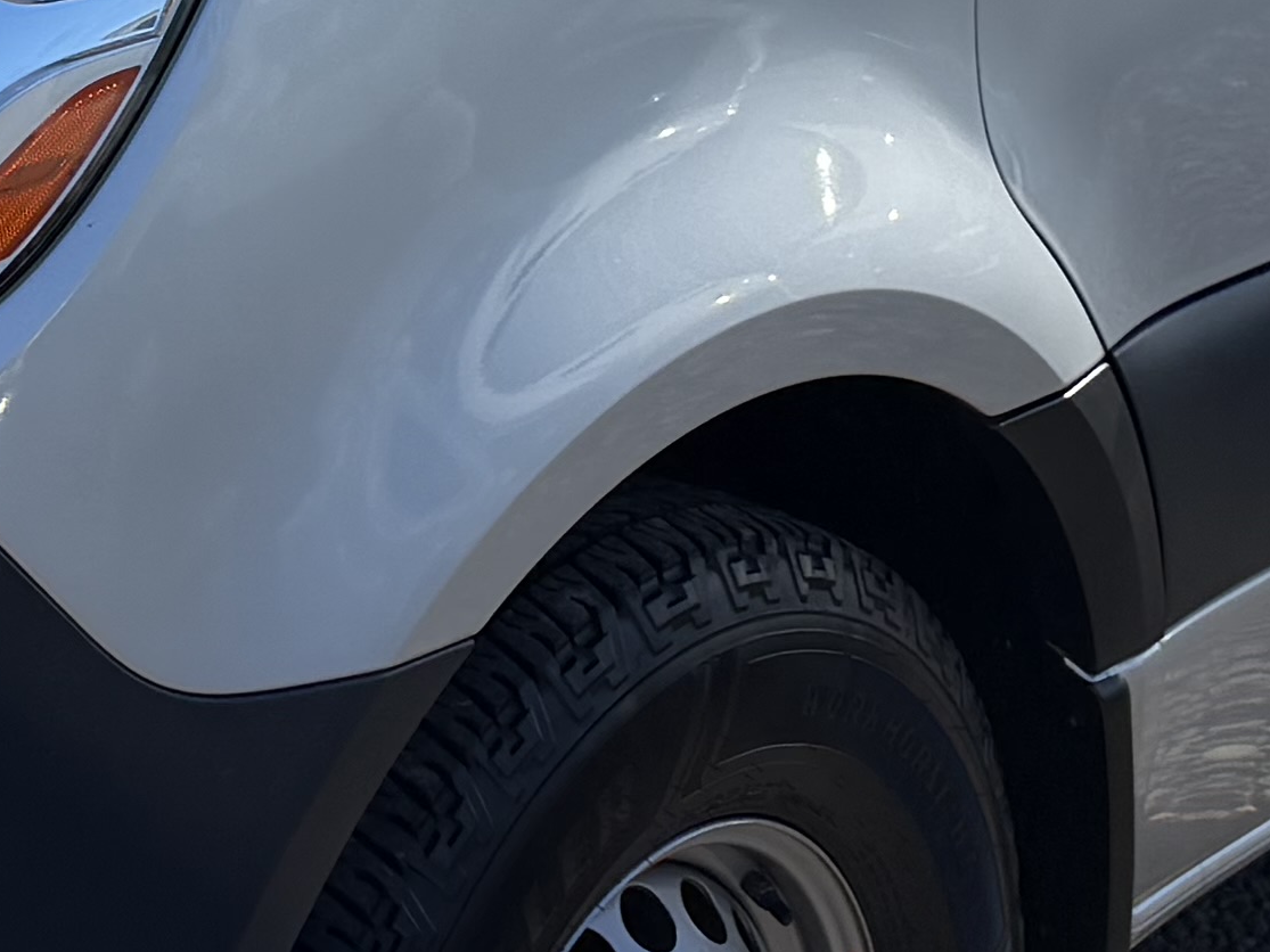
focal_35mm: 123
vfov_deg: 11.7
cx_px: 302
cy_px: -301
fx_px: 4512
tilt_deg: -7.1
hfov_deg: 15.9
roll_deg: +0.1
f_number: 1.78
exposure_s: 1/4405
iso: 100
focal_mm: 6.76
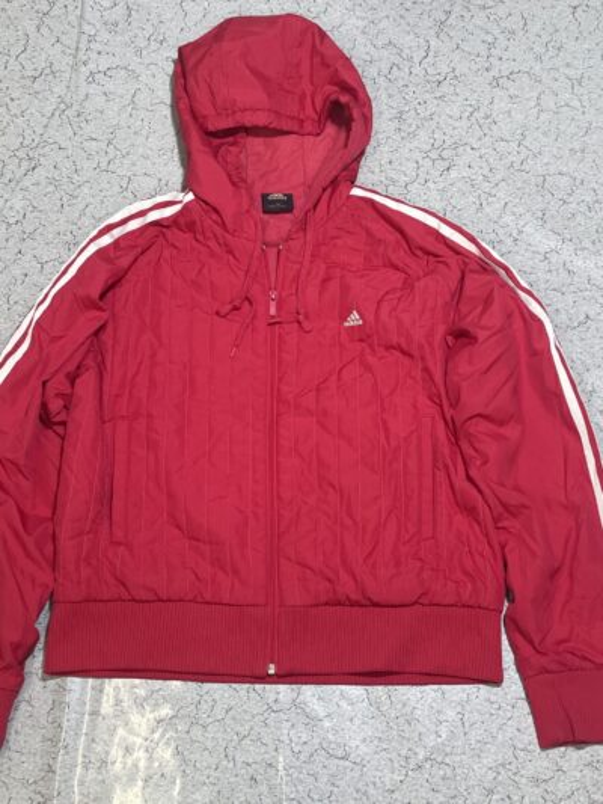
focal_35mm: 26
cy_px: 402
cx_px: 302
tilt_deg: -60.7
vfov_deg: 67.3
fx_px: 604
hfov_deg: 53.1
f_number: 1.6
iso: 100
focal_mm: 4.2
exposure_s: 1/100
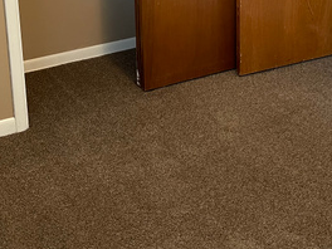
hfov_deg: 30.7
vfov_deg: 21.9
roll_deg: +2.1
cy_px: -34
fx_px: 604
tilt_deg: -13.5
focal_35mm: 63
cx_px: 143
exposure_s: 1/60
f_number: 1.6
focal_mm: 5.1
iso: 320
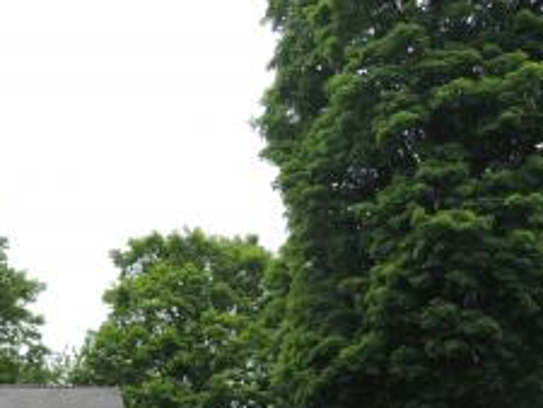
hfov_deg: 14.9
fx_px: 2025
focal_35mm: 129
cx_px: -53
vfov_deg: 11.3
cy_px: 447
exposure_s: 1/400
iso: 80
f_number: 3.6
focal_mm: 8.9
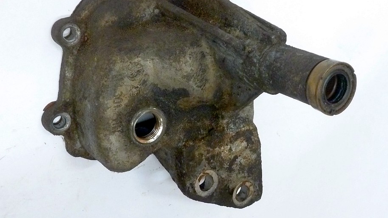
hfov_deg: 51.6
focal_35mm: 39
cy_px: 76
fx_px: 401
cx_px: 198
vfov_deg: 30.2
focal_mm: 5.7
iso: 400
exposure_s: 1/20
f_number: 3.5
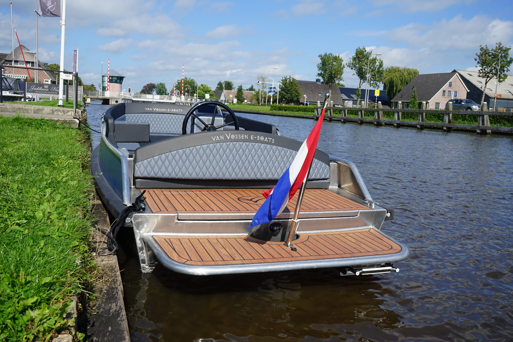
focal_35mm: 32
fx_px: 456
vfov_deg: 41.1
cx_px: 256
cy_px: 171
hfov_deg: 58.7
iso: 100
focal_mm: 32
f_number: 11
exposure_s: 1/125
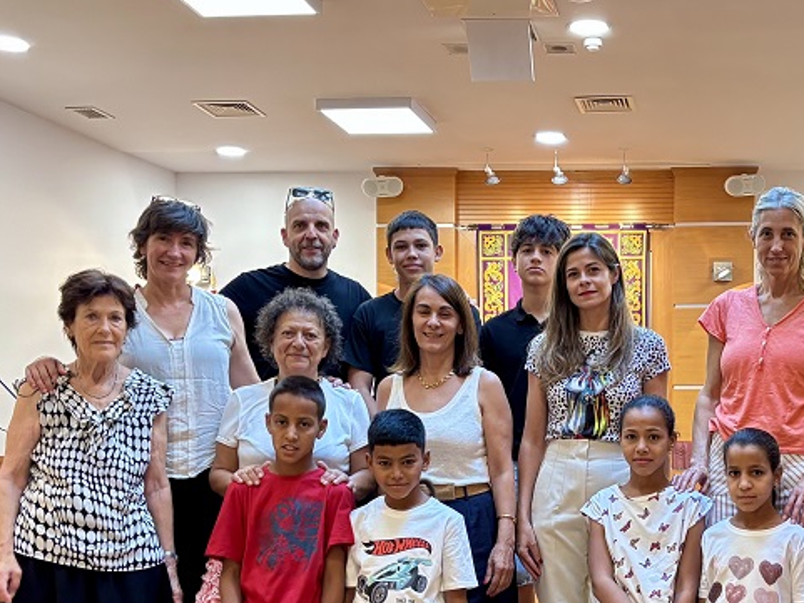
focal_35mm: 54
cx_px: 612
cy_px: 449
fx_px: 1255
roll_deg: +0.0
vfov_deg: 26.7
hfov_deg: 34.7
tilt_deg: -0.7
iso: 160
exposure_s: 1/50
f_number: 1.6
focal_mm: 5.96
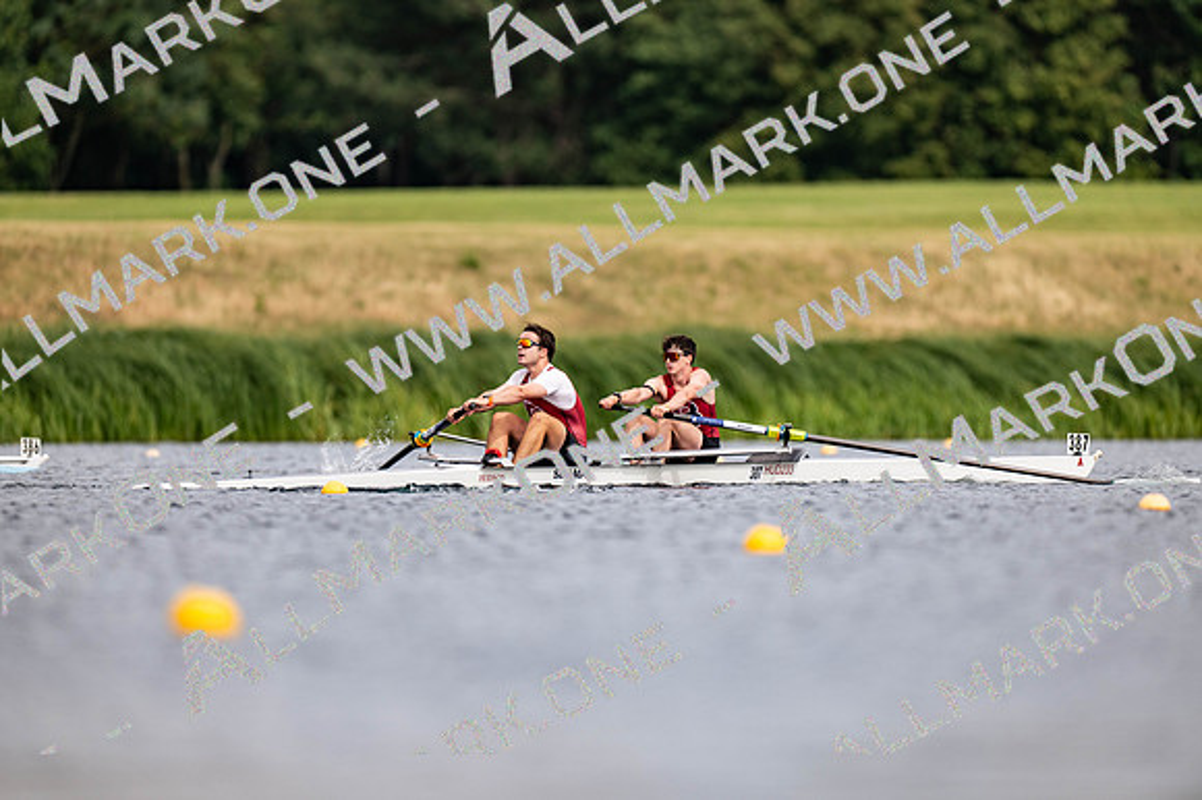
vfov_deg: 2.3
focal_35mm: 600
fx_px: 20026
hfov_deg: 3.4
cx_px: 601
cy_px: 400
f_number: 4
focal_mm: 600
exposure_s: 1/2500
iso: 250
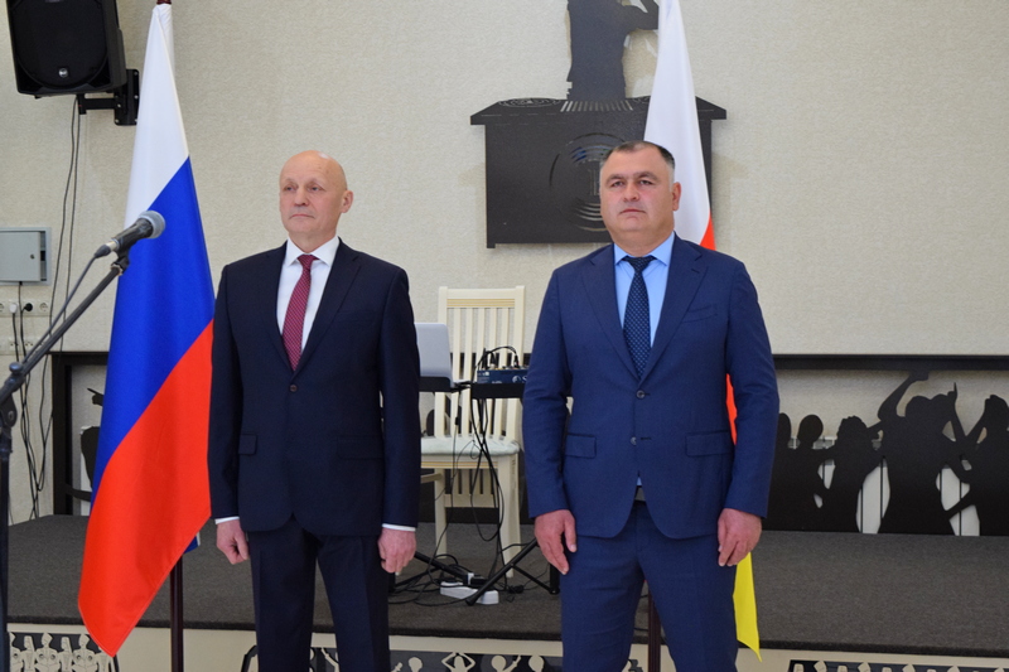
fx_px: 2102
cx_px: 504
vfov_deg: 18.2
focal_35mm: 75
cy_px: 336
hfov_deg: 27.0
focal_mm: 50
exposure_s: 1/60
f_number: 5.6
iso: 1800
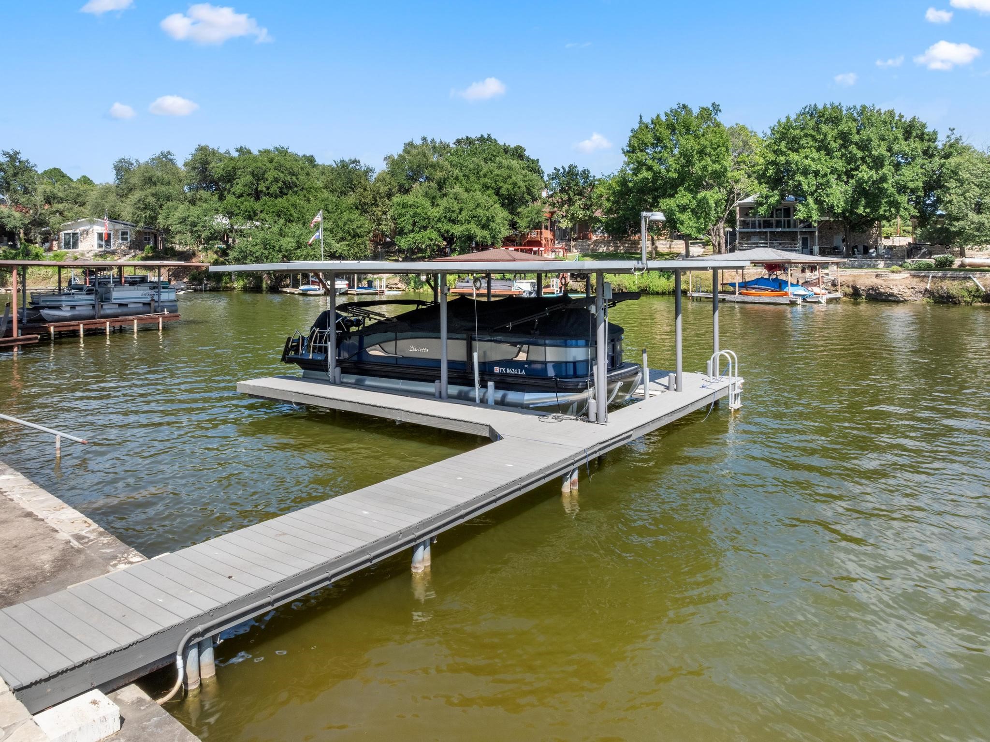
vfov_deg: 56.8
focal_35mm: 24
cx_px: 495
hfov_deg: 71.6
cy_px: 371
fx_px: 686
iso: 200
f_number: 11
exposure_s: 1/320
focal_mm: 12.29
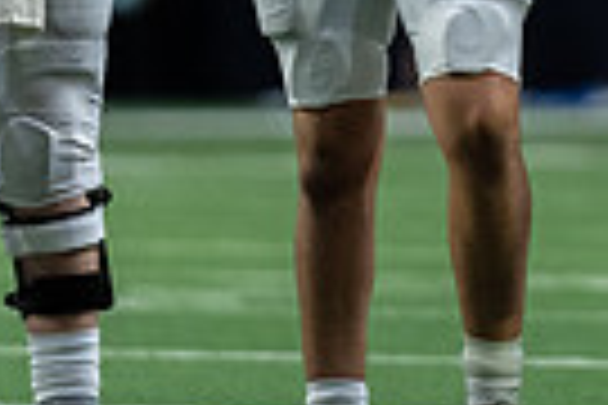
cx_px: 482
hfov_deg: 2.4
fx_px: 14540
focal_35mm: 861
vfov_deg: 1.6
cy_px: -290
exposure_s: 1/800
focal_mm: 200
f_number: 2.8
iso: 2500
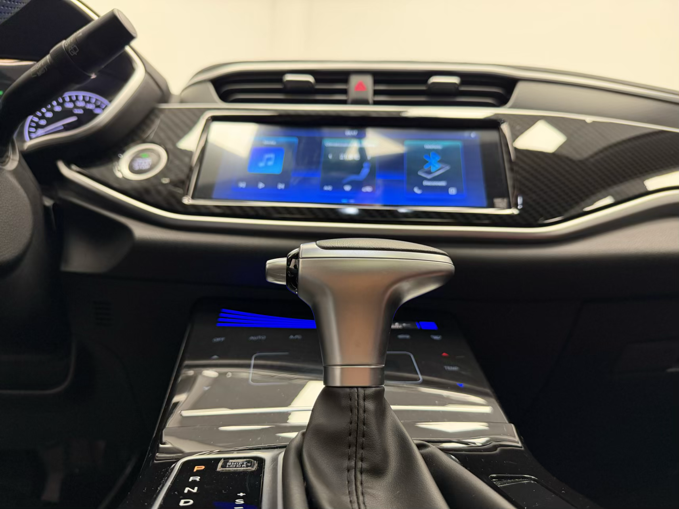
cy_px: 254
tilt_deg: +2.6
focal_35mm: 24
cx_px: 340
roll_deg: -2.3
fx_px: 471
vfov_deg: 56.8
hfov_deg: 71.6
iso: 320
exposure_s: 1/50
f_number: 1.78
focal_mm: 6.76
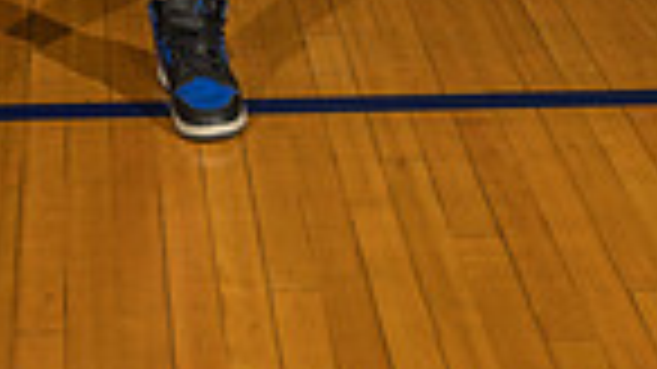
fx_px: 2246
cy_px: -423
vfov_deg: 8.8
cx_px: 112
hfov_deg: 16.5
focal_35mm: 129
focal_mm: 40
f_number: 7.1
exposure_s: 1/200
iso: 160
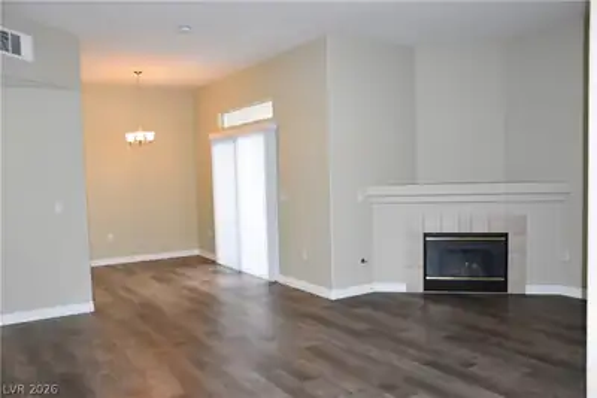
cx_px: 298
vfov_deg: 43.6
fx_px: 498
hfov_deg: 61.9
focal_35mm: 30
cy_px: 199
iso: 800
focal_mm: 20
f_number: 5
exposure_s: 1/100
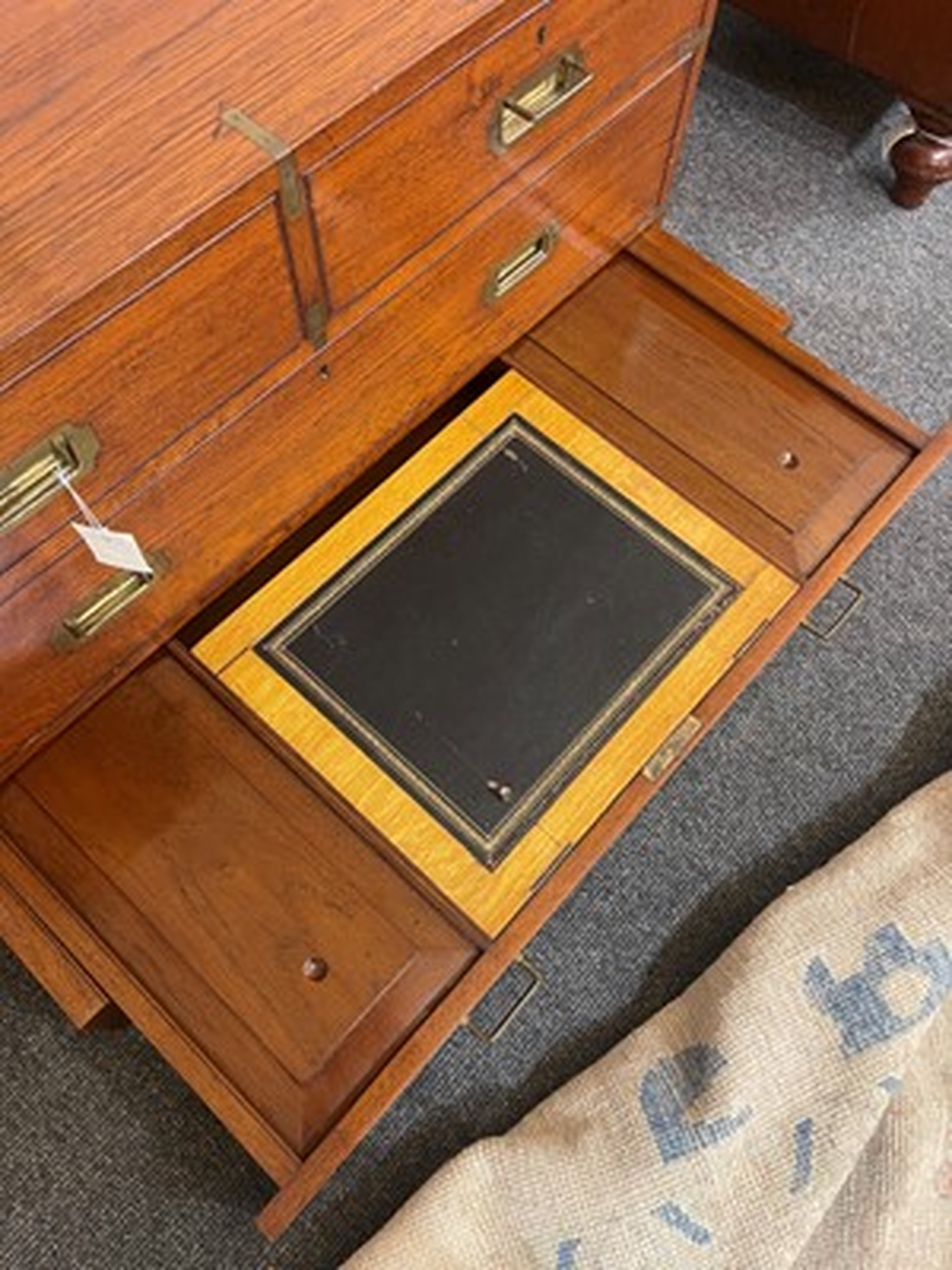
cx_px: 476
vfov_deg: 69.4
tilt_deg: -66.5
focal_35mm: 25
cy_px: 635
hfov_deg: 54.9
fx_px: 917
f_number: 1.6
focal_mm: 5.1
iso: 400
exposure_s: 1/33
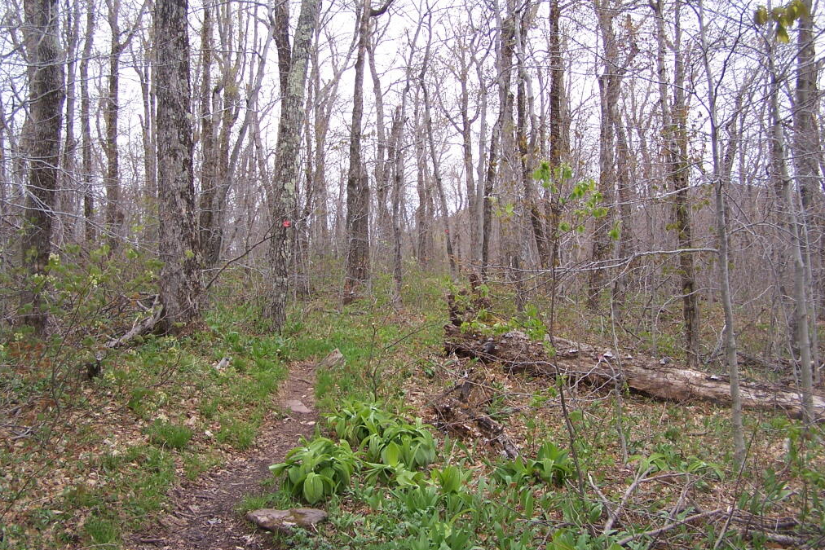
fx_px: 917
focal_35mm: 40
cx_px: 416
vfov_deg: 33.4
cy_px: 262
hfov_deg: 48.5
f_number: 2.8
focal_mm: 6.3
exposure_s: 1/200
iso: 80
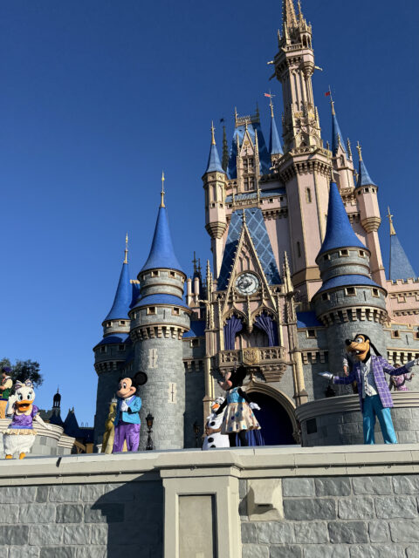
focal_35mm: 24
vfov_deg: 71.6
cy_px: 279
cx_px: 210
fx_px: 387
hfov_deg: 56.8
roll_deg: +1.7
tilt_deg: +23.4
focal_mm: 6.76
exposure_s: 1/6410
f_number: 1.78
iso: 80
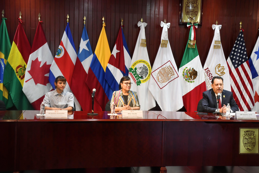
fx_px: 367
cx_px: 130
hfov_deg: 38.9
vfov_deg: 26.5
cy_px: 86
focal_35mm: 51
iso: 800
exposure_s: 1/50
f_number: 6.3
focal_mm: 34
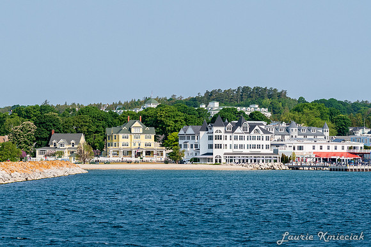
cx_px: 132
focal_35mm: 135
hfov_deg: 15.1
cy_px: 145
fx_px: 1394
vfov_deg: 10.1
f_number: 8
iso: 560
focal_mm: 70
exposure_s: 1/2000
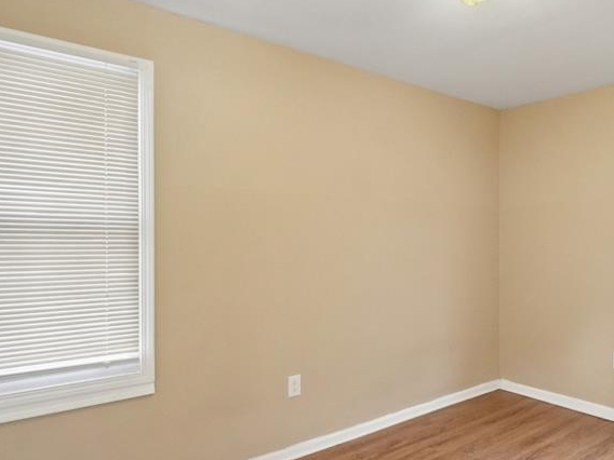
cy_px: 242
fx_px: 461
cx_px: 430
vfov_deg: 53.0
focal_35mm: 26
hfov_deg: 64.7
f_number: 8
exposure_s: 1/30
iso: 2500
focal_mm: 10
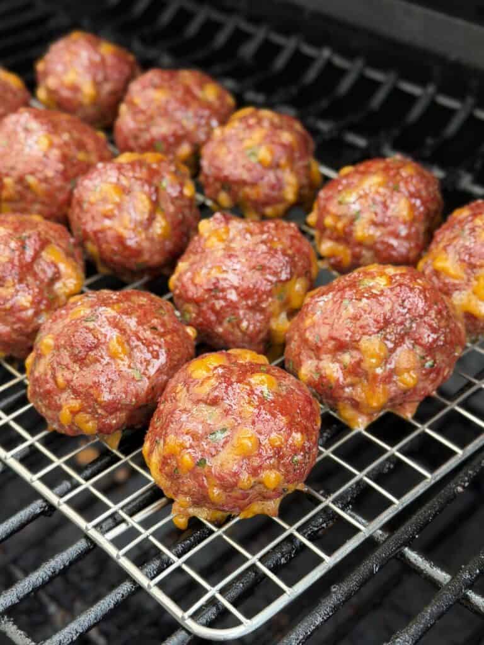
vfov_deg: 39.7
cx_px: 242
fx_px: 895
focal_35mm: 48
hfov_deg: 30.3
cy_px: 322
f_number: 1.78
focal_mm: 6.76
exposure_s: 1/165
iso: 50
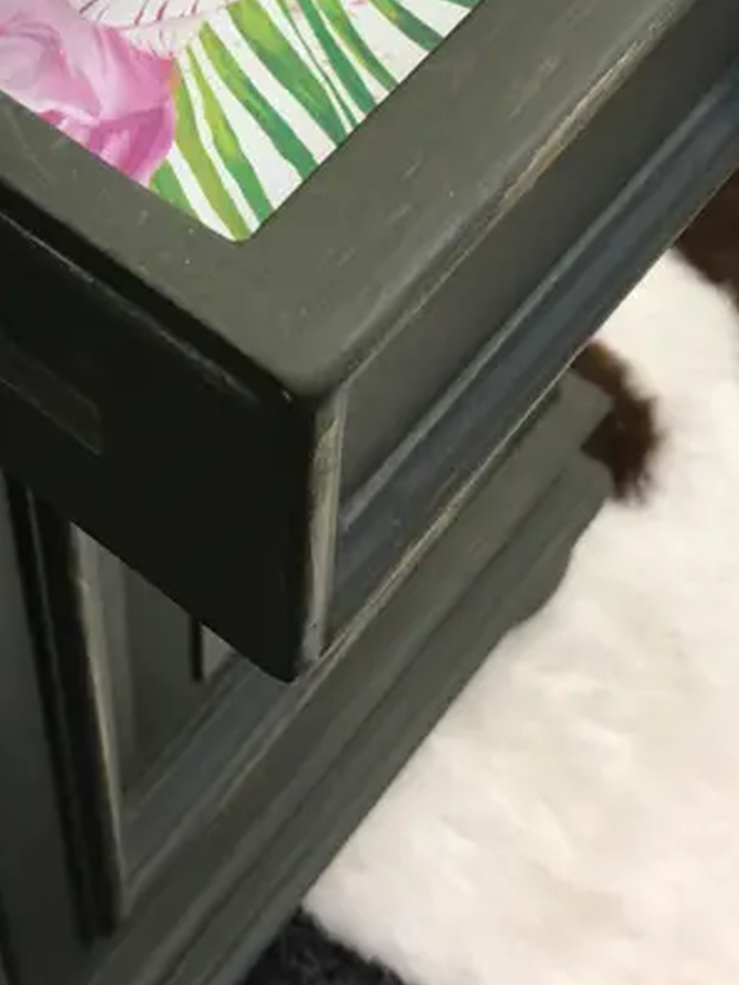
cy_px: 70
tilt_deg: -50.1
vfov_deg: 25.1
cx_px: -10
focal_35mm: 75
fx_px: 2135
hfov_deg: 19.1
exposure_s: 1/17
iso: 50
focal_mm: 4.15
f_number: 2.2
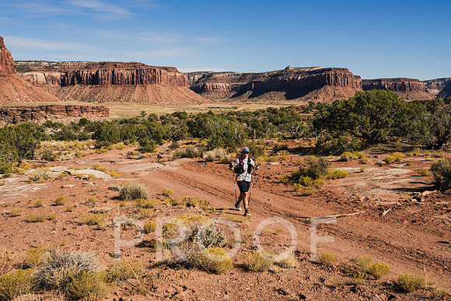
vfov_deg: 36.2
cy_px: 141
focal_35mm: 37
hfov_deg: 51.9
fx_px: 460
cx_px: 274
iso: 100
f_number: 5
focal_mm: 30
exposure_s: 1/1000
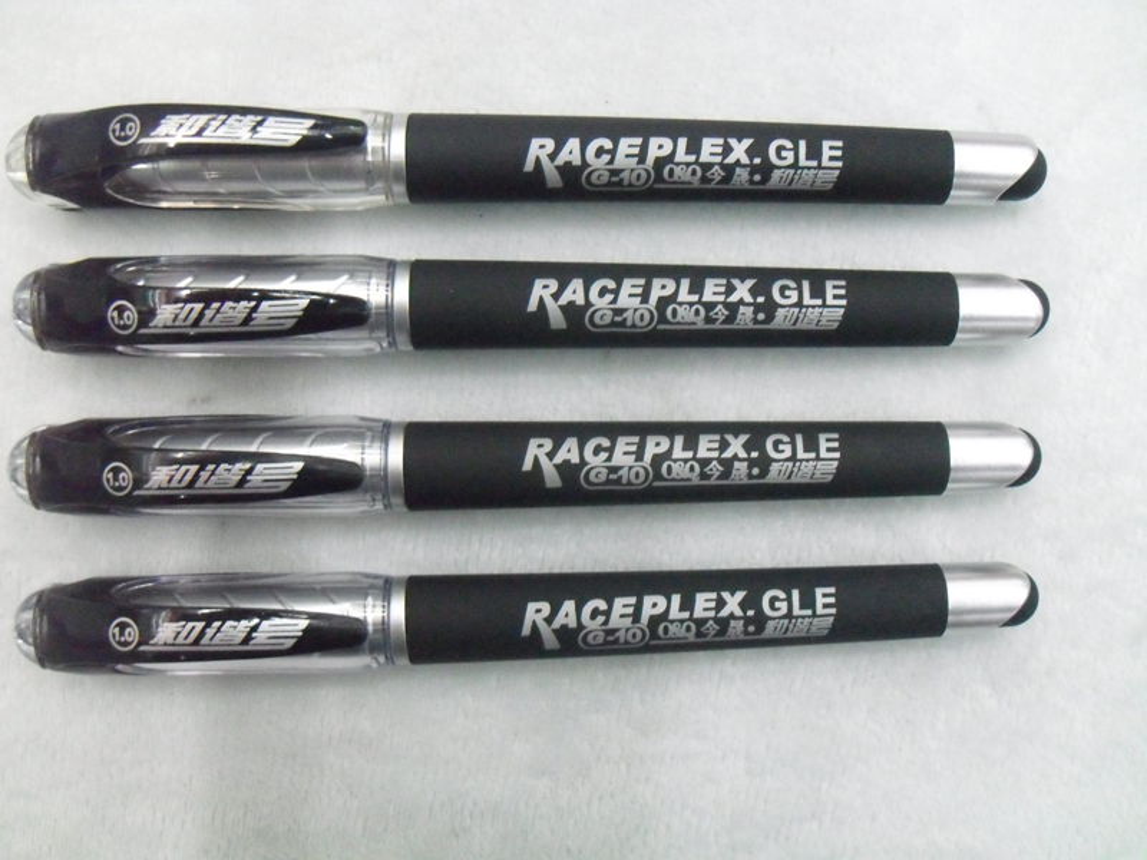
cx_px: 574
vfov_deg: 40.7
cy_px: 430
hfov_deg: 52.6
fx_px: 1160
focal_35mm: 35
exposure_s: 1/90
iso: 800
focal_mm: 6.2
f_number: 2.8
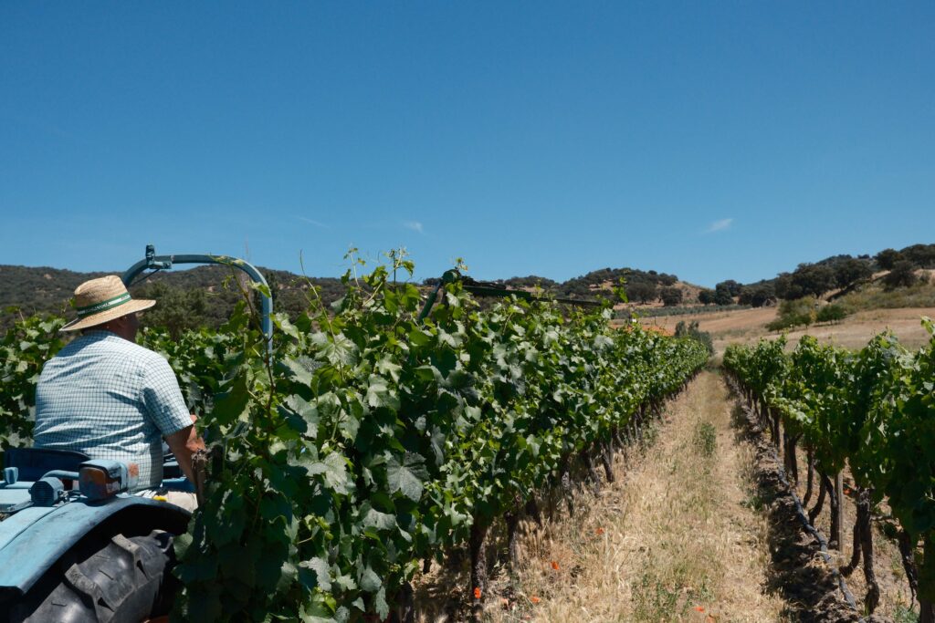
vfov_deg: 37.9
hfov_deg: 54.4
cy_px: 312
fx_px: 909
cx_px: 468
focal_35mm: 35
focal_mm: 23
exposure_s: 1/5000
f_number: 6.4
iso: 1250
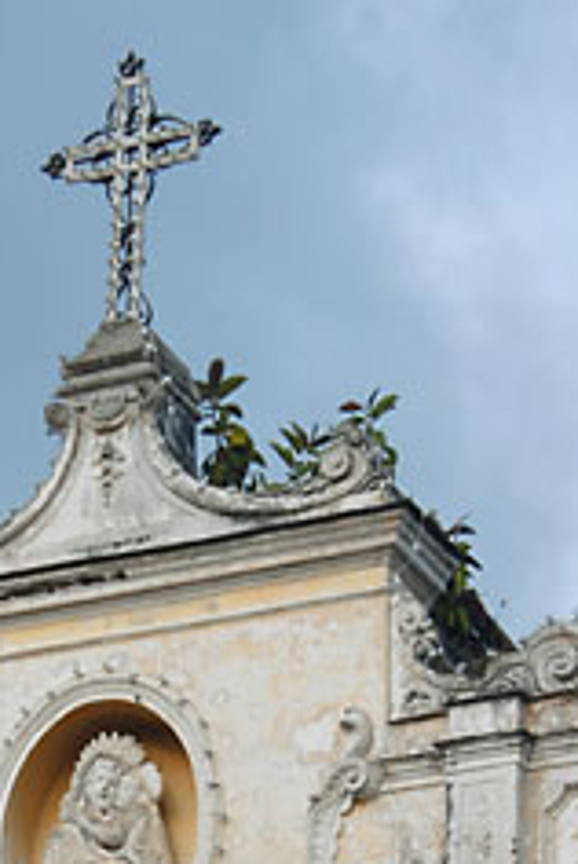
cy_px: 988
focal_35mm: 236
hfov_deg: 5.8
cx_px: 130
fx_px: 5667
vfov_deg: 8.6
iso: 100
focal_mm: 60
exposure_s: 1/100
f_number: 4.8
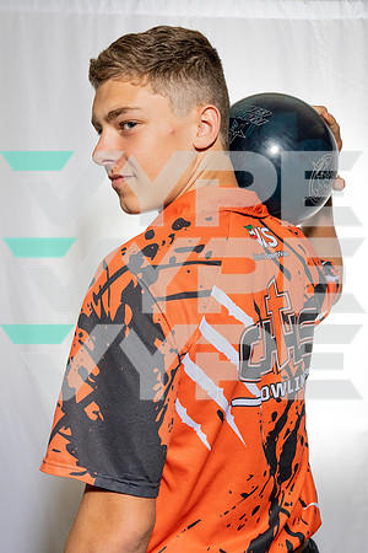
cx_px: 243
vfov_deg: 42.7
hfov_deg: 29.1
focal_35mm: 46
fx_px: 706
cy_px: 274
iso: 100
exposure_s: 1/250
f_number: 8
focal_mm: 30
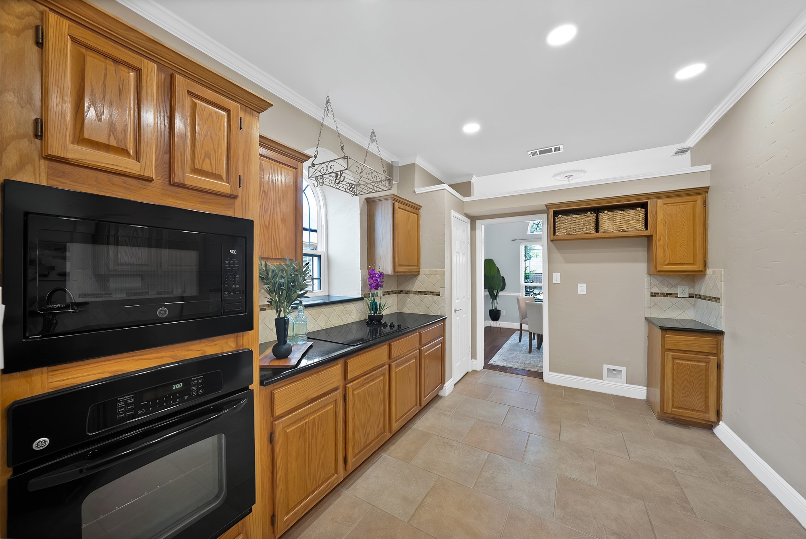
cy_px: 270
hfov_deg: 112.6
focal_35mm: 12
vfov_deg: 90.1
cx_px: 403
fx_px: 269
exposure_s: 1/1.67
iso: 640
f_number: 9
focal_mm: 12
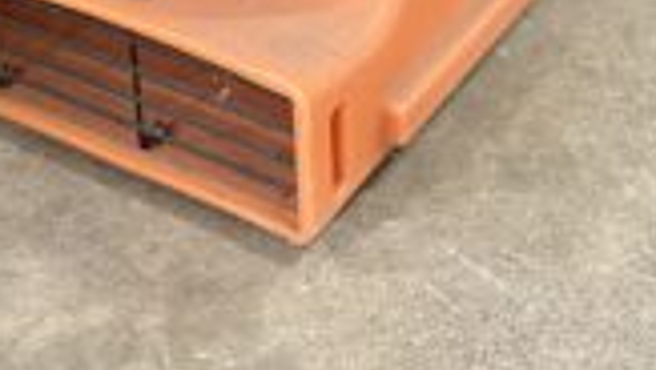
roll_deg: +1.5
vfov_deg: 12.7
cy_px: -284
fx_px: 1515
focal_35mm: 87
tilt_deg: -21.9
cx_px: 278
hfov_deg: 24.4
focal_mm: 5.96
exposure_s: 1/40
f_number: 1.6
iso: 400
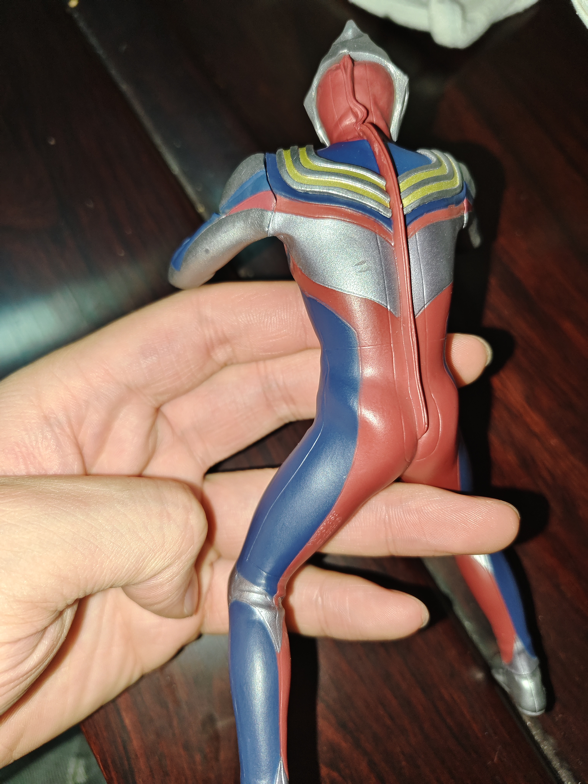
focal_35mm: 23
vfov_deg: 73.9
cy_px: 392
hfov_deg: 58.9
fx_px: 521
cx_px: 294
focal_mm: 5.56
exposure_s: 1/50
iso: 821
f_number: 1.88
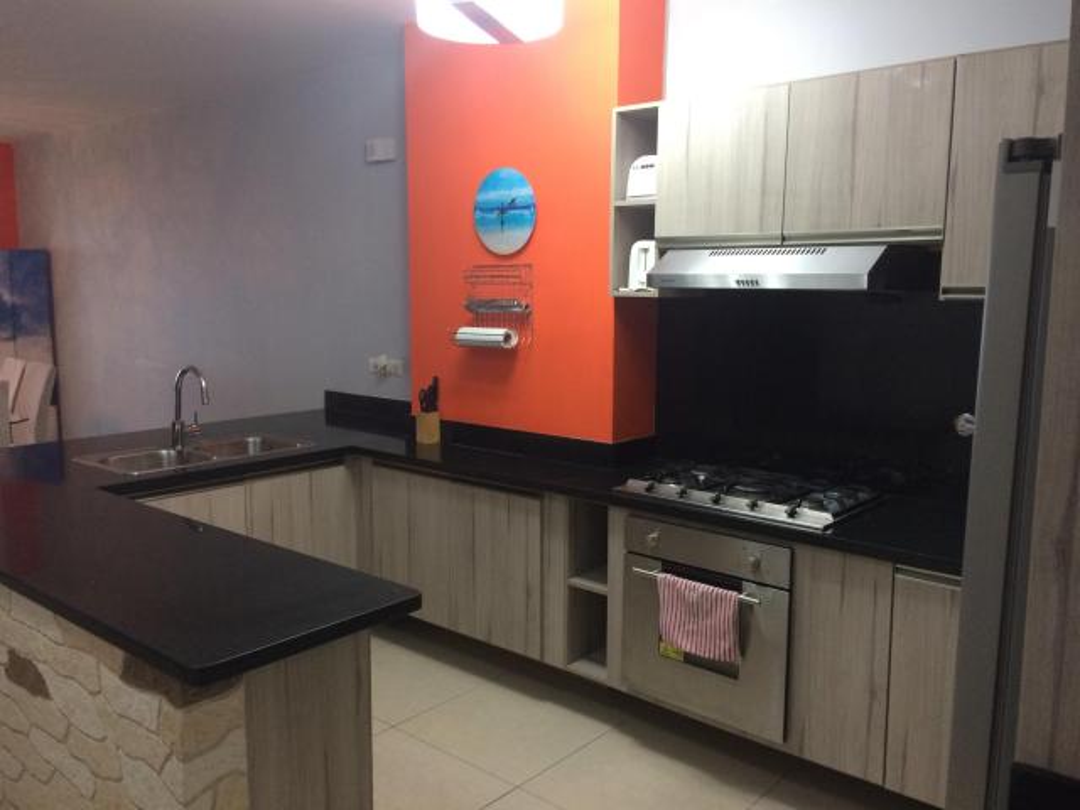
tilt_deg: -8.3
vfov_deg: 48.2
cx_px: 540
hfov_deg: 61.7
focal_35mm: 29
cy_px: 405
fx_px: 905
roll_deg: -2.0
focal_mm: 4.15
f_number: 2.2
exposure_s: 1/30
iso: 200
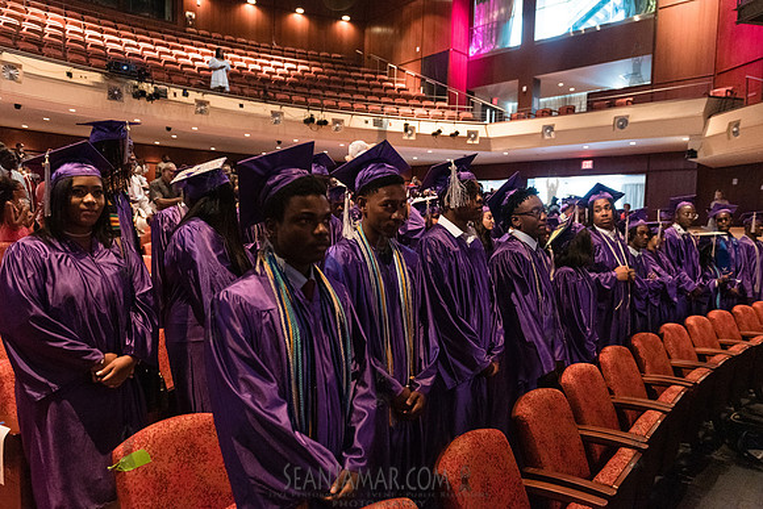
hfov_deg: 72.0
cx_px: 382
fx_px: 525
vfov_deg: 51.7
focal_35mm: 25
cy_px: 254
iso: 4000
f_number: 3.5
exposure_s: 1/200
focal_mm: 24
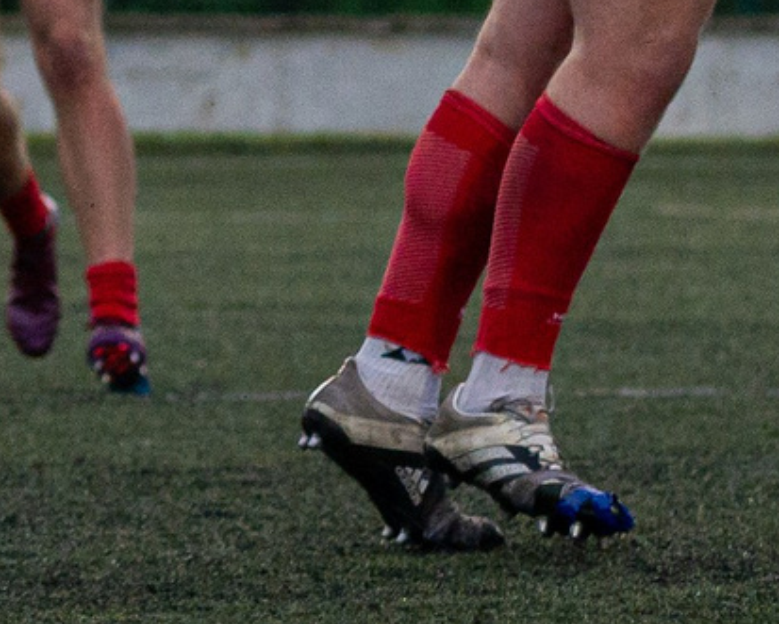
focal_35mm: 613
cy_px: -852
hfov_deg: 3.2
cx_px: 537
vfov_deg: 2.5
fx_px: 14143
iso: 2000
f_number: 3.2
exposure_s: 1/1250
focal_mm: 70
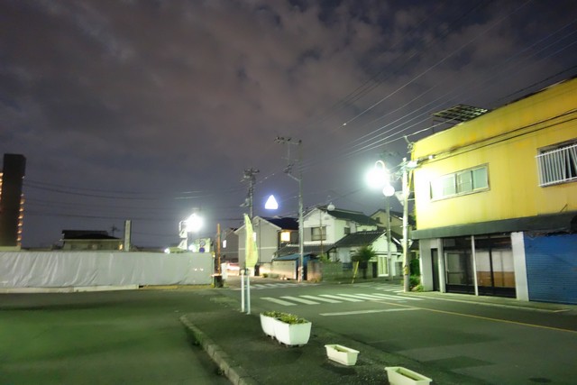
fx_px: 449
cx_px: 288
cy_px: 192
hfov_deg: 65.5
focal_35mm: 28
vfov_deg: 46.4
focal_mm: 10.4
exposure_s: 1/5
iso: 3200
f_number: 1.8
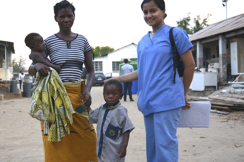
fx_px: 393
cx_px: 89
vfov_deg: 23.3
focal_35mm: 58
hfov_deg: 34.3
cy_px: 98
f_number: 4
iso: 320
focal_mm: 26
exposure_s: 1/500
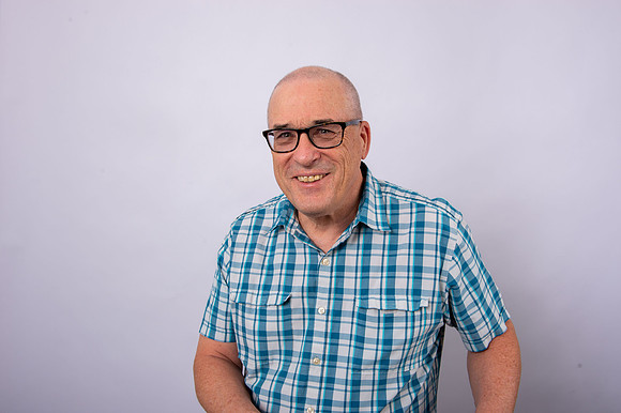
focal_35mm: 32
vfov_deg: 41.1
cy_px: 206
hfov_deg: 58.7
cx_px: 310
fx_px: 552
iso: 125
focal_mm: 32
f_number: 9
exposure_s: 1/250
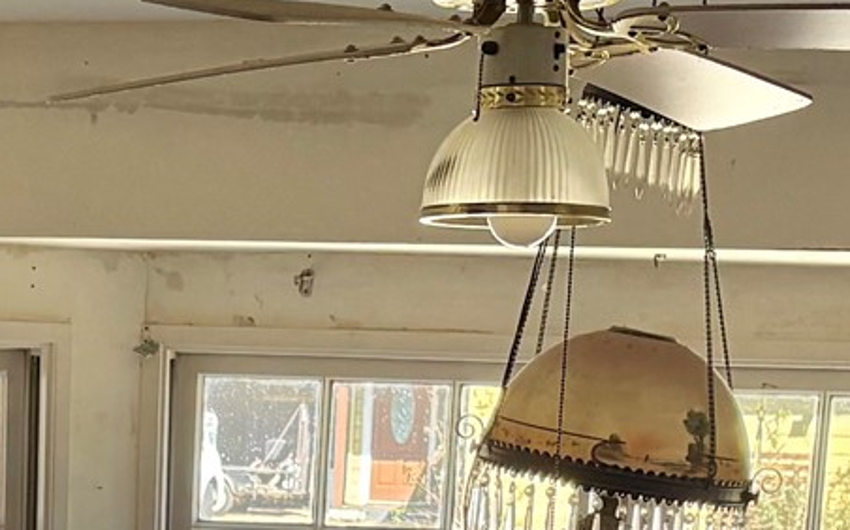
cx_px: 103
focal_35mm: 125
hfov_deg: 16.5
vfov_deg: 9.4
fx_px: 2894
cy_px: 1229
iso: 125
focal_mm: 5.96
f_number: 1.6
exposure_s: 1/236
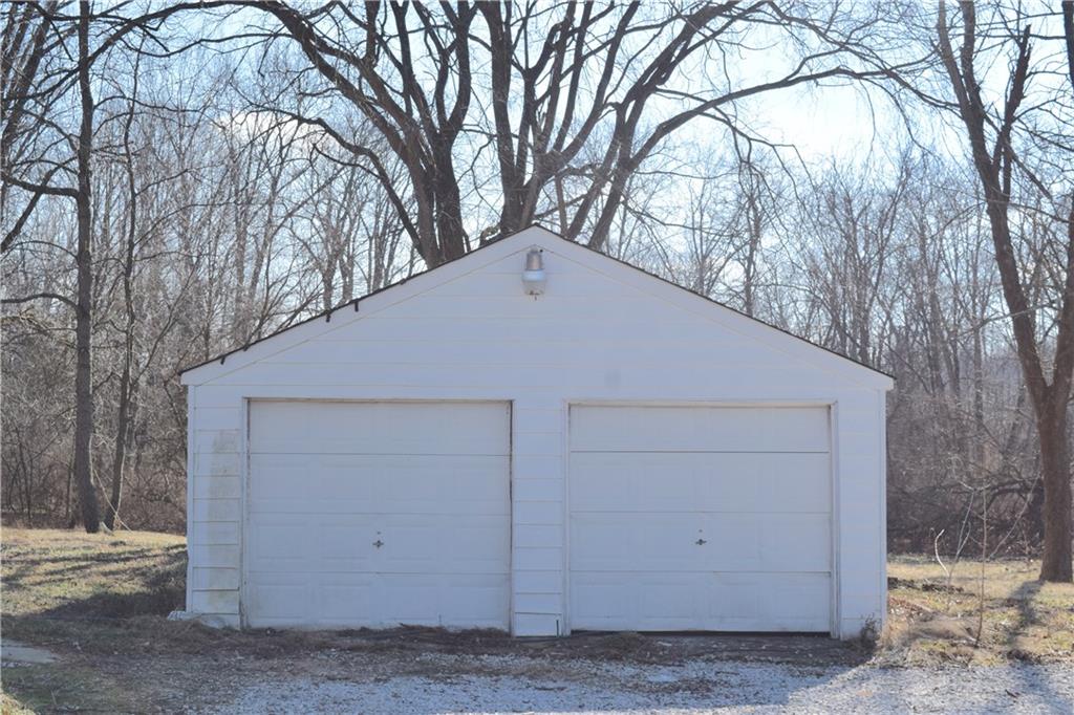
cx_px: 537
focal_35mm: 51
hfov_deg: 38.9
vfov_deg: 26.5
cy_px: 358
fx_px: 1521
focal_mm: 34
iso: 200
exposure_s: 1/400
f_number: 10
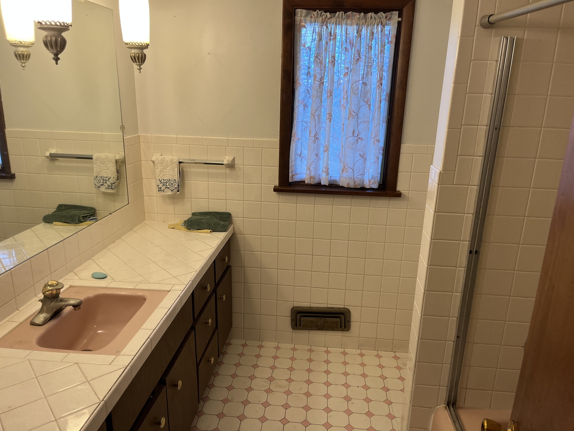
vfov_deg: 53.1
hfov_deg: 67.3
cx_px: 287
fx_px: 431
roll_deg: -1.2
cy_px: 216
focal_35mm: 26
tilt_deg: -16.0
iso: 125
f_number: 1.6
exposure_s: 1/120
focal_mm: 5.1
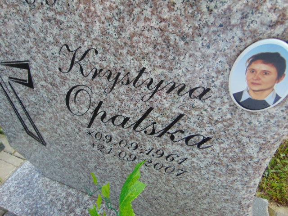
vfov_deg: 54.9
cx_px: 144
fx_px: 208
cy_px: 108
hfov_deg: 69.4
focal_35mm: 25
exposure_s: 1/400
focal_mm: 4.5
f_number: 3
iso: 80
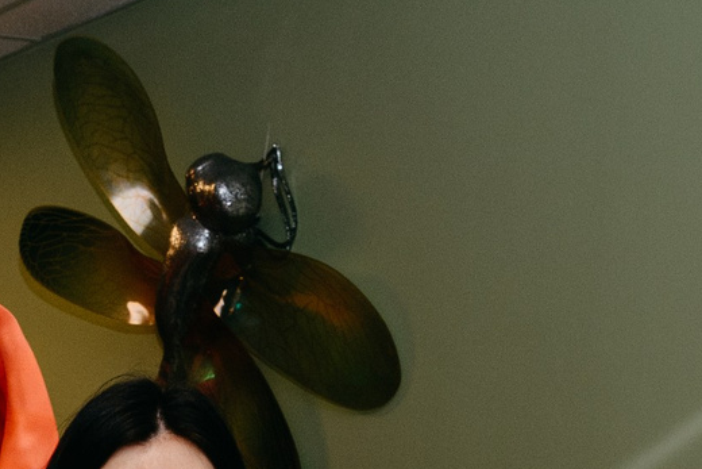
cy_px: 1133
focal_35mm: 126
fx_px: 2458
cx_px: 115
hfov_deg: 16.1
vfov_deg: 9.6
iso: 320
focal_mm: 24
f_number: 4
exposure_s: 1/160
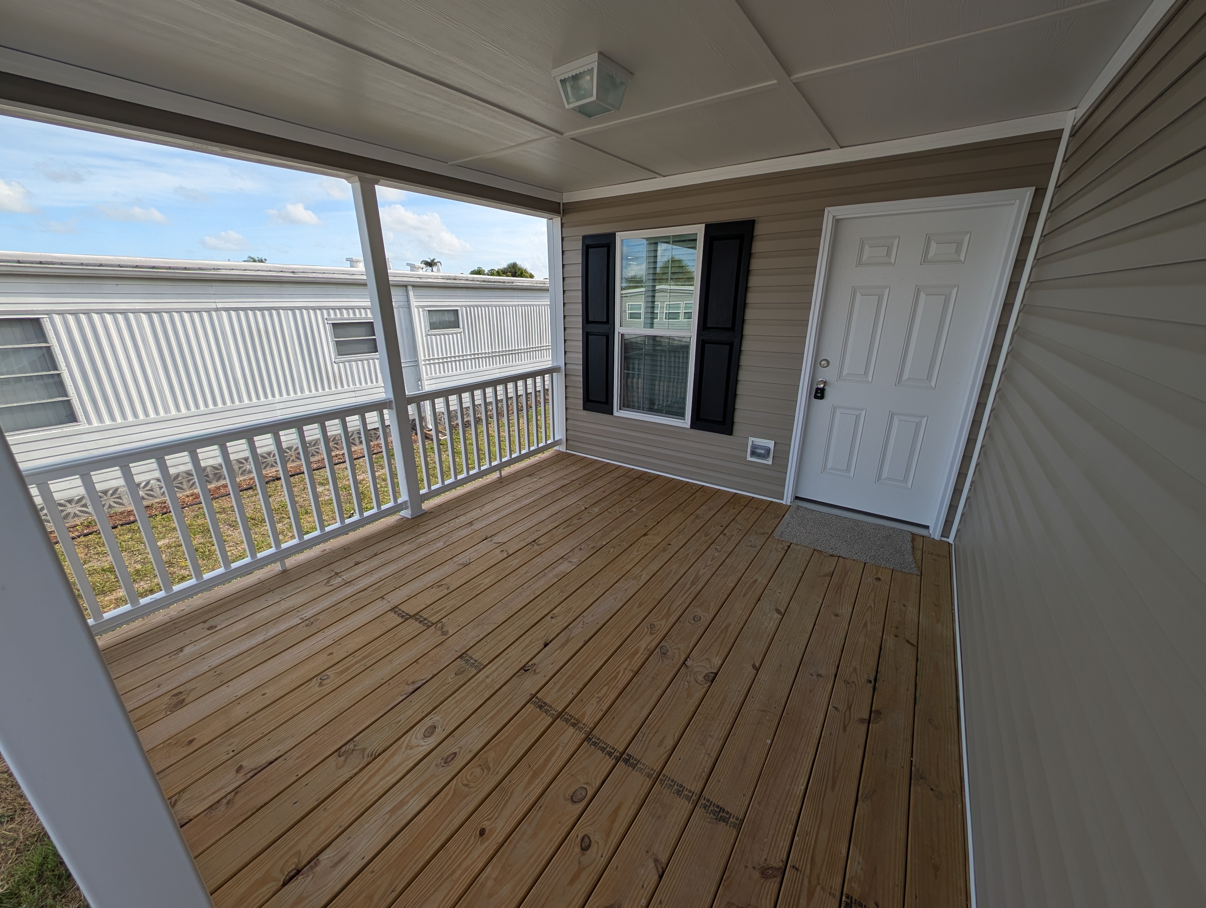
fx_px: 419
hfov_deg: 110.5
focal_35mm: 12
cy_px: 454
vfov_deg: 94.6
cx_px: 603
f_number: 1.95
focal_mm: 2.23
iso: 42
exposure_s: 1/1138
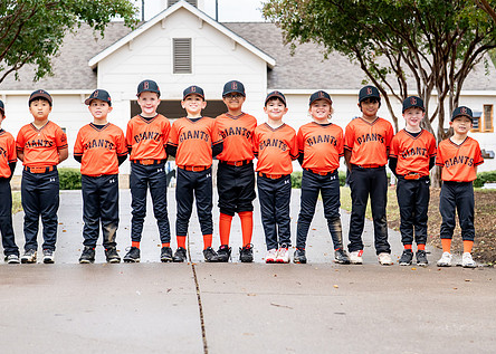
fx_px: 1254
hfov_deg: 22.3
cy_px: 166
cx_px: 192
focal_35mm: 89
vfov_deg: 16.1
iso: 320
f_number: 2.8
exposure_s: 1/1000
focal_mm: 50
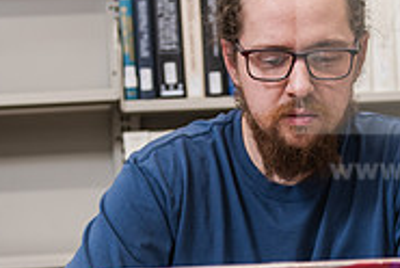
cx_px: 231
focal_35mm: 119
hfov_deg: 17.2
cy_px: 215
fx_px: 1324
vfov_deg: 11.5
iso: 400
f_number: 2.8
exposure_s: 1/160
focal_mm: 38
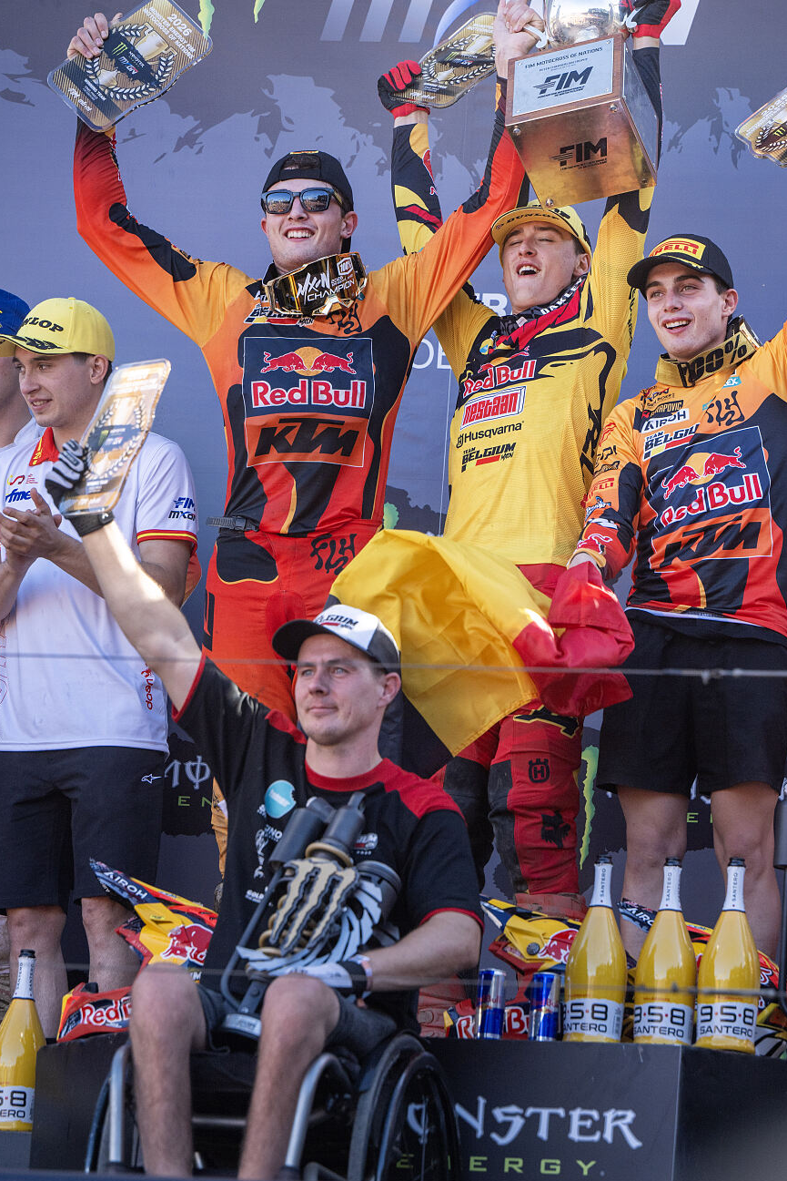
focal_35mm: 196
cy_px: 557
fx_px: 6425
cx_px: 525
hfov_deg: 7.0
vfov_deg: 10.5
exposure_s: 1/1000
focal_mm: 140
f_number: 3.5
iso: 250
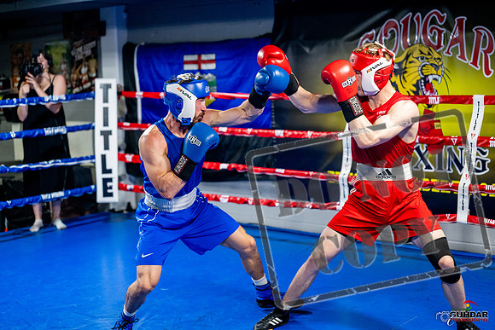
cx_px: 248
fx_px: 770
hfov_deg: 35.6
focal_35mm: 56
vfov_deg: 24.2
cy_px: 165
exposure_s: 1/1000
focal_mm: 56
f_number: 2
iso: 5000
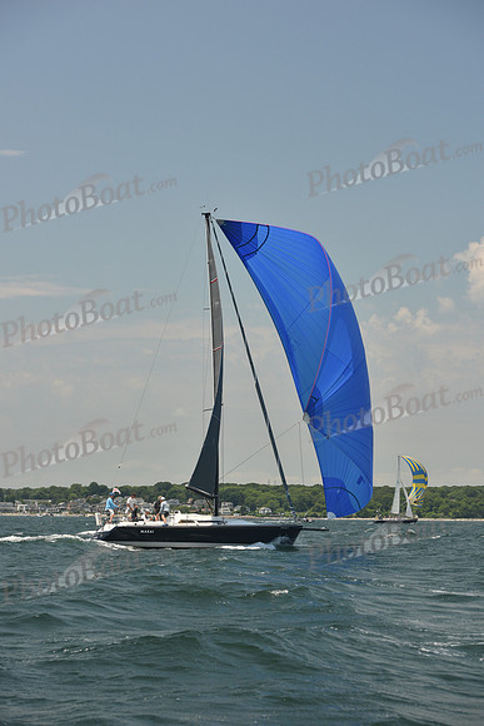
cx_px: 242
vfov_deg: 28.8
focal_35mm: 70
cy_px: 363
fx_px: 1411
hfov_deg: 19.5
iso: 250
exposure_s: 1/640
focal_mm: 70
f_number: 5.6
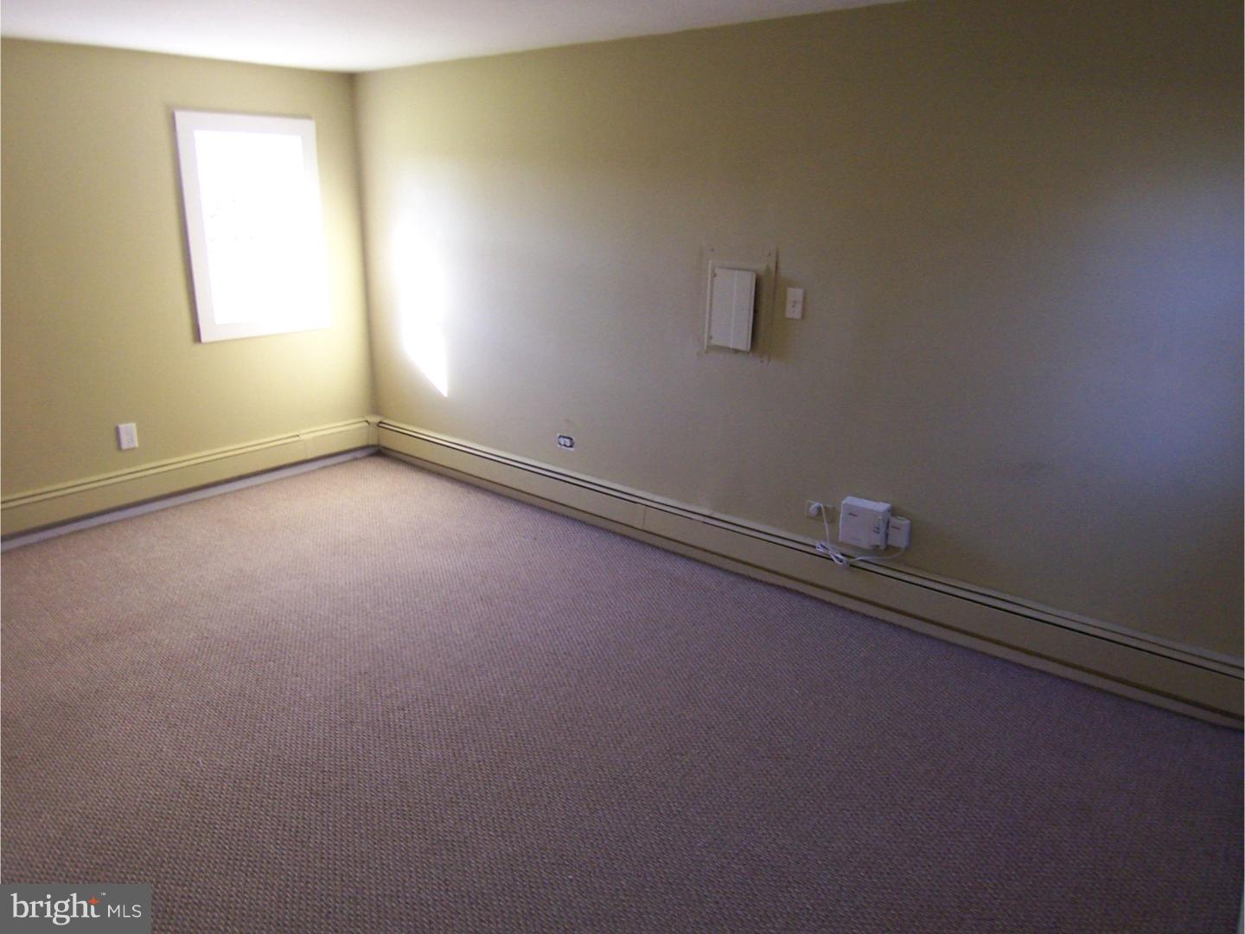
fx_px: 827
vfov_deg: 58.9
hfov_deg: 73.9
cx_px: 622
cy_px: 467
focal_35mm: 23
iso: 160
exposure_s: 1/30
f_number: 2.8
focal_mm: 3.8
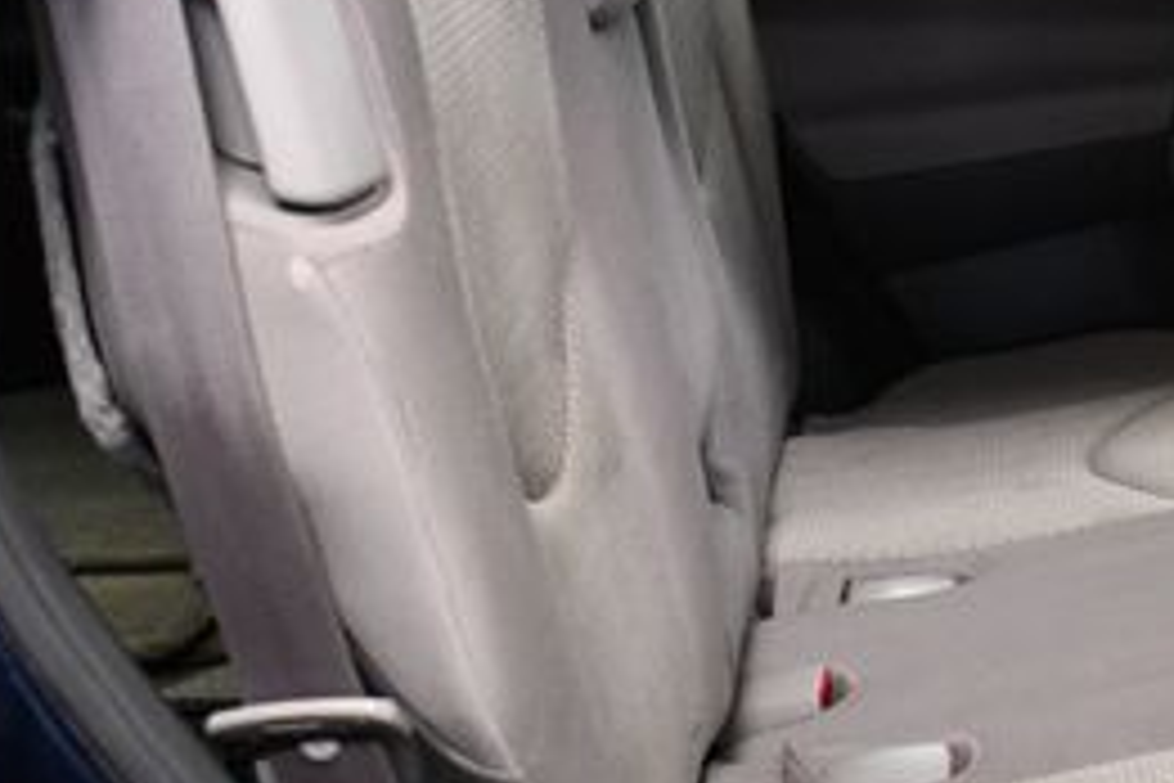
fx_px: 2641
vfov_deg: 16.9
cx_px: 1156
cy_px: 387
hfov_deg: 24.0
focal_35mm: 81
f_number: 3.8
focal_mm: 22
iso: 3200
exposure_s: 1/100
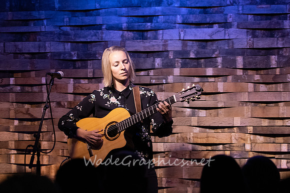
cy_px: 97
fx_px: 2012
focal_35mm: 250
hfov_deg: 8.2
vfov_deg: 5.5
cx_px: 144
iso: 6400
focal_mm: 240
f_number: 6.3
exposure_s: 1/125
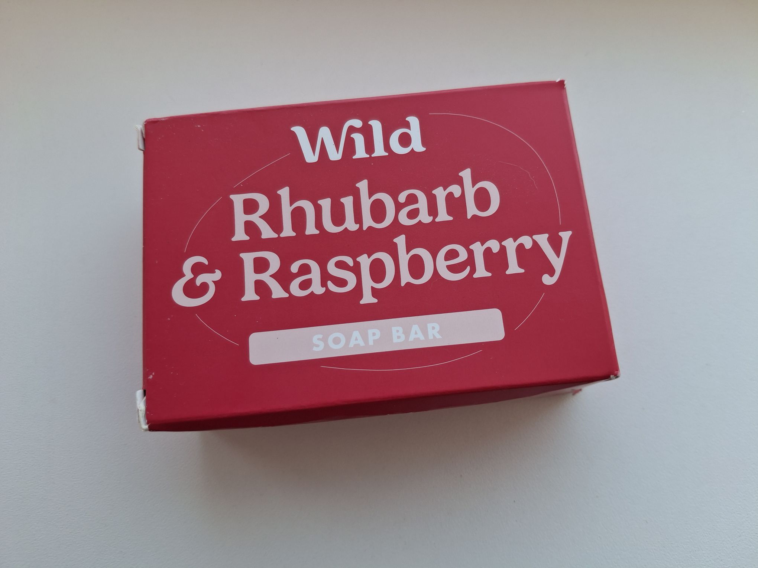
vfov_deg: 54.9
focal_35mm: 25
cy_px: 284
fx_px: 547
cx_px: 379
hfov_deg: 69.4
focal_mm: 4.69
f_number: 1.8
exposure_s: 1/100
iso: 32
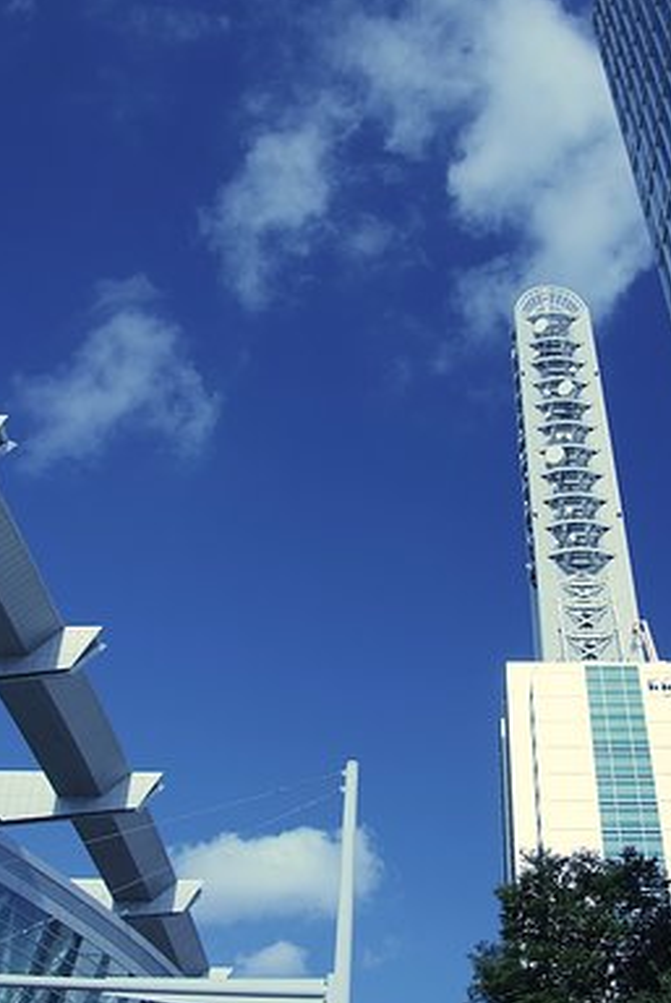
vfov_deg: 53.1
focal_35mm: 36
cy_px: 522
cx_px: 393
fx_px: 1004
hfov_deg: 36.9
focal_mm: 18
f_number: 8
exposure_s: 1/100
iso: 100
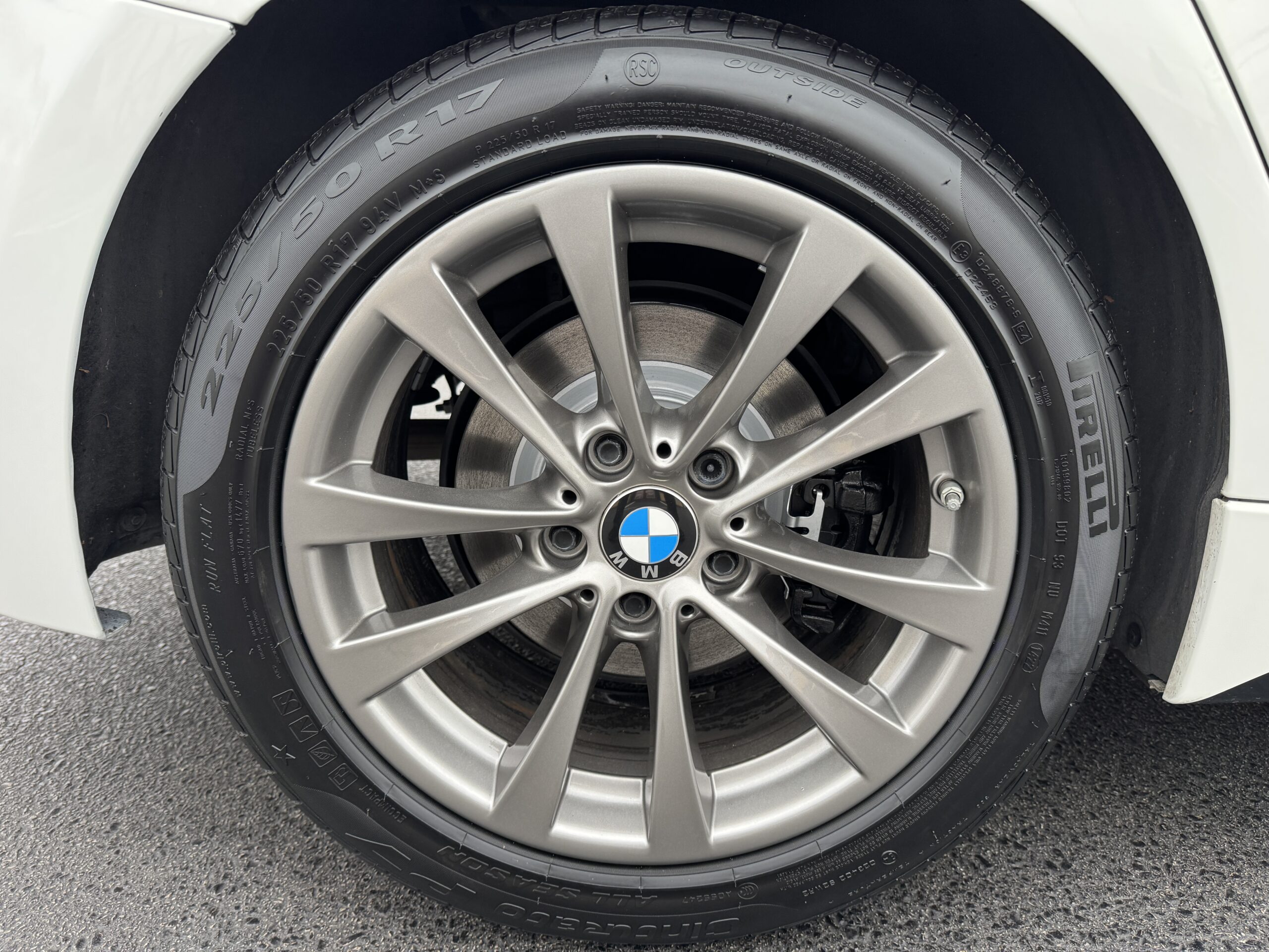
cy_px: 476
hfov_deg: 71.6
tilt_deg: -17.1
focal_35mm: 24
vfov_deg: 56.8
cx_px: 634
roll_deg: -1.1
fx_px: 880
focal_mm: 6.76
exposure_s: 1/121
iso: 160
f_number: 1.78
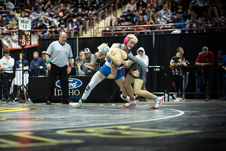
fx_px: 534
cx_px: 113
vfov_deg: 16.1
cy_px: 76
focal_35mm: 85
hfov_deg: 23.9
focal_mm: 85
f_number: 1.8
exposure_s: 1/500
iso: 2500
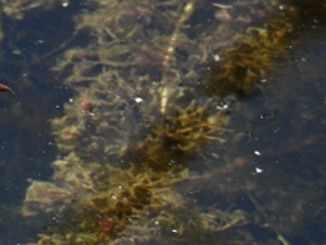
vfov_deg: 0.6
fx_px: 21851
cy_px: 131
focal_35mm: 2319
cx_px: -140
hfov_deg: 0.9
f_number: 5.6
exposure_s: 1/250
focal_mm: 143
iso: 100
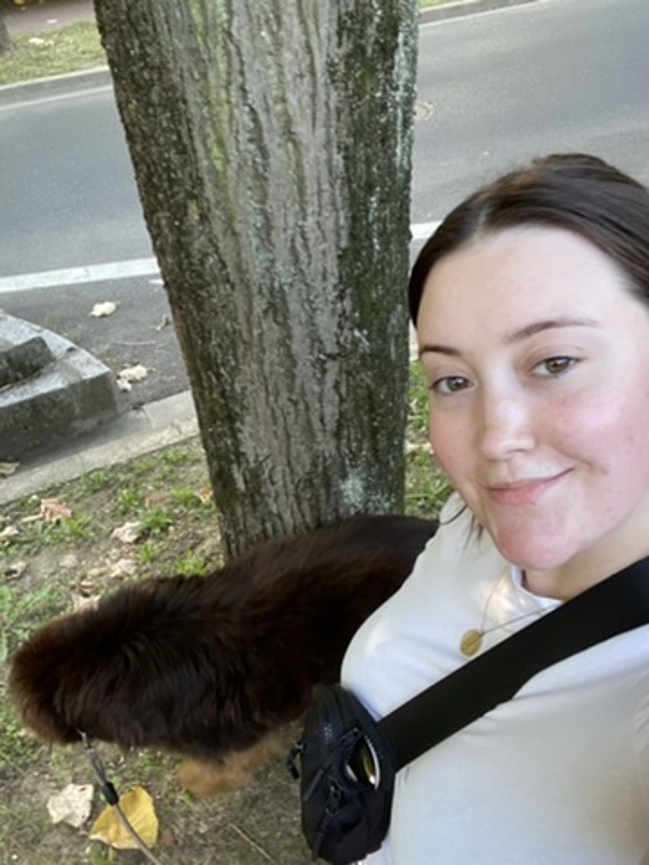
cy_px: 432
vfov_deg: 60.0
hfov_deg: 46.8
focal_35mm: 30
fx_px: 750
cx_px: 324
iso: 100
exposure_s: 1/71
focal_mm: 2.71
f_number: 2.2
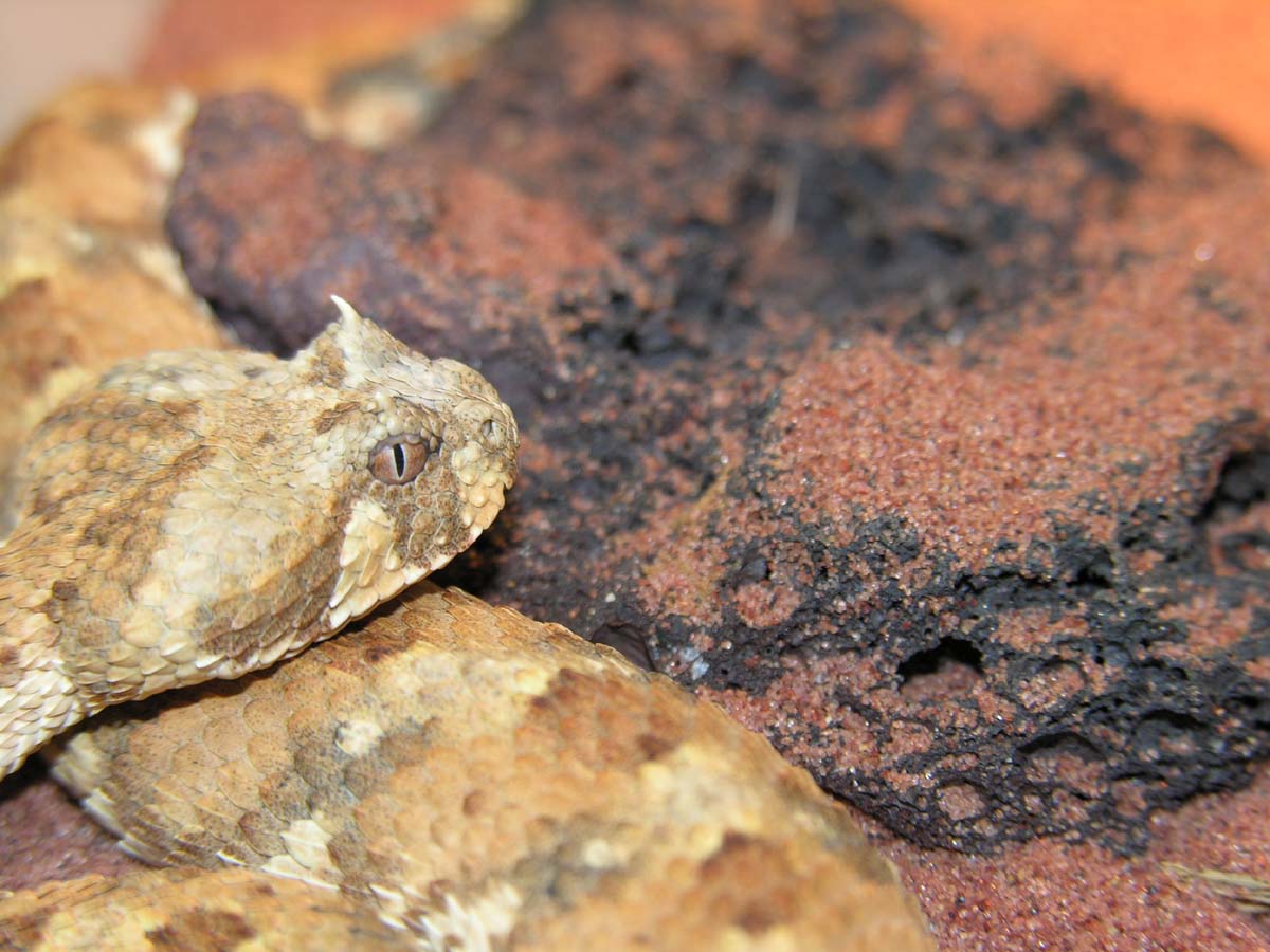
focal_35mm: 141
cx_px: 635
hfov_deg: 14.0
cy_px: 476
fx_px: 5173
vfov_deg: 10.5
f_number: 3.8
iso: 50
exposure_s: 1/30
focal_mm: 35.9
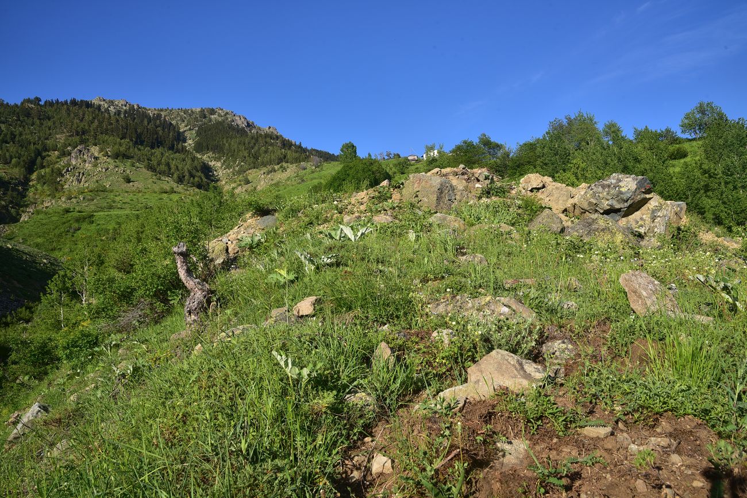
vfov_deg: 27.0
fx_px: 1038
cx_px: 374
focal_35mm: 50
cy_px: 249
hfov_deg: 39.6
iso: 160
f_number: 14
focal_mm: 50
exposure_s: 1/125
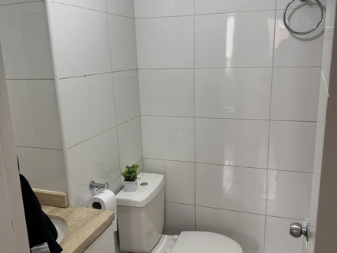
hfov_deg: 71.6
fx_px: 234
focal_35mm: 24
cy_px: 126
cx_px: 168
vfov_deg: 56.8
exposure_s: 1/100
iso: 125
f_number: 1.78
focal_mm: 6.76
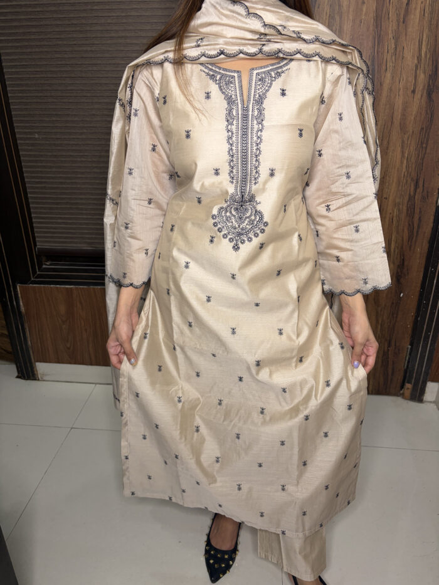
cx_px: 220
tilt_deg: -24.1
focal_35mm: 26
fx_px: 440
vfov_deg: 67.3
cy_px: 292
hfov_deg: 53.1
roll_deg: +0.2
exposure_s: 1/50
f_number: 1.6
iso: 80
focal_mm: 5.96
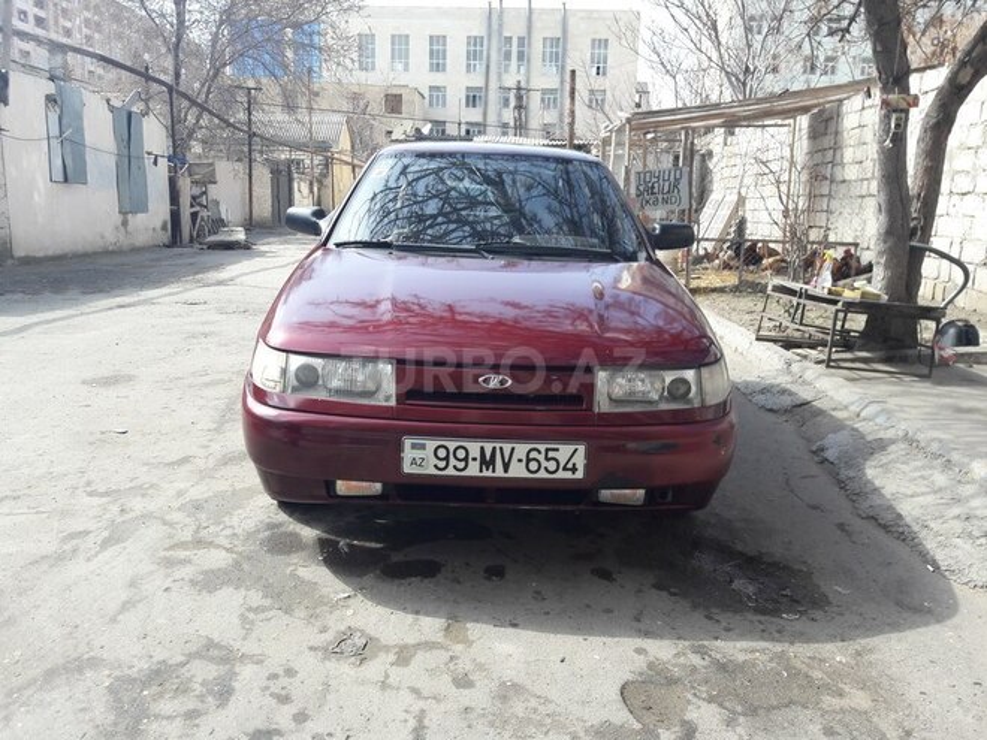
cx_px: 494
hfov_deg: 63.4
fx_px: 798
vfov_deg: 49.7
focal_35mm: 28
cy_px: 370
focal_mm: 3.7
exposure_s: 1/394
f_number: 1.9
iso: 40
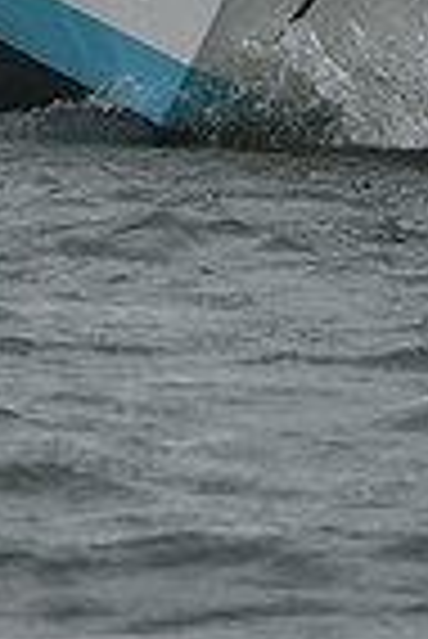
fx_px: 13768
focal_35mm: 774
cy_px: -106
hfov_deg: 1.8
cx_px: 275
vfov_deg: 2.7
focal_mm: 190
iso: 400
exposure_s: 1/800
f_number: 9
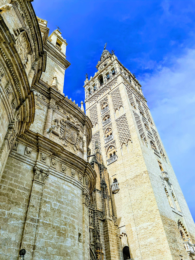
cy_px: 130
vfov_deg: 67.3
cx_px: 98
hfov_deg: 53.1
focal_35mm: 26
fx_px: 195
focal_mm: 5.4
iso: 50
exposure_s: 1/3072
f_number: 1.8
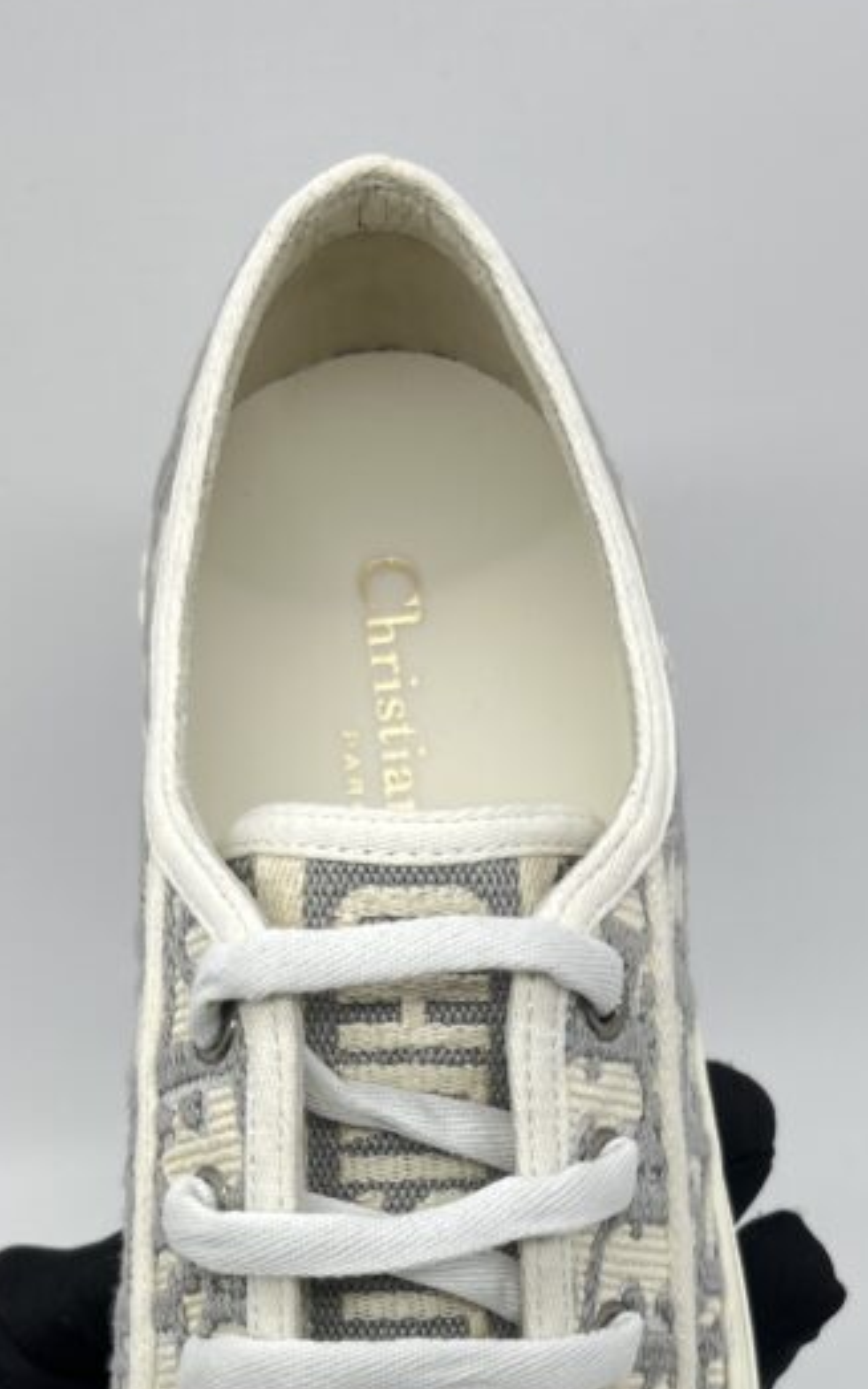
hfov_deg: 24.0
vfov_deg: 35.1
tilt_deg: -49.7
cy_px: 1283
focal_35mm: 54
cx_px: 435
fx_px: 2043
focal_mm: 5.7
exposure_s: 1/131
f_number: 1.5
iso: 32
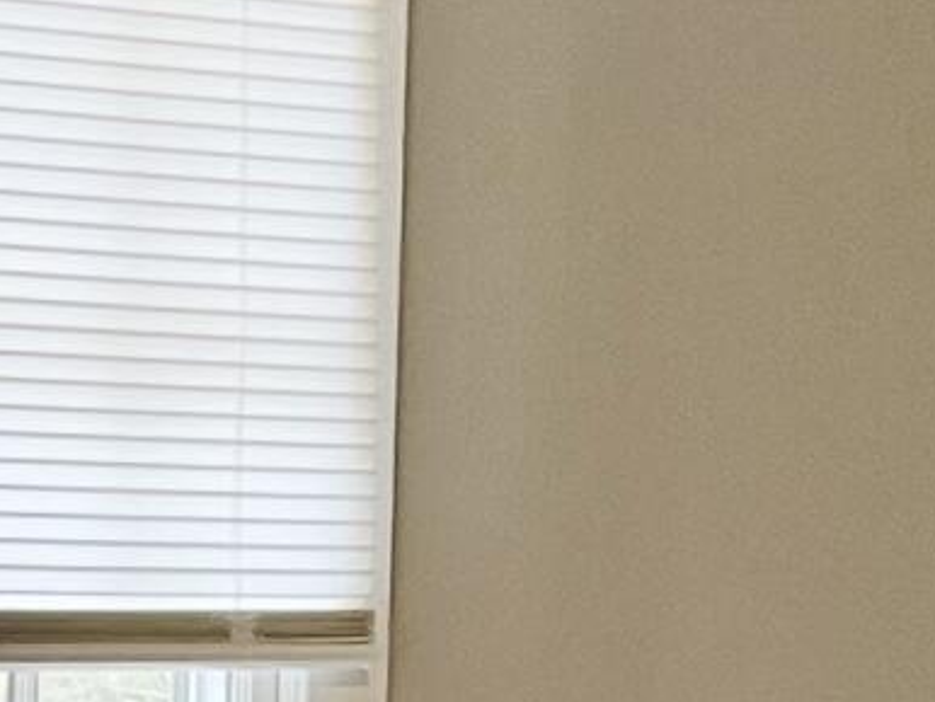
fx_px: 5460
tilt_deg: -8.0
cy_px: 1068
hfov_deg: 9.8
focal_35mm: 202
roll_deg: -1.1
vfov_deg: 7.2
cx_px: 165
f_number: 1.5
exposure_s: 1/60
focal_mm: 5.7
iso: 100
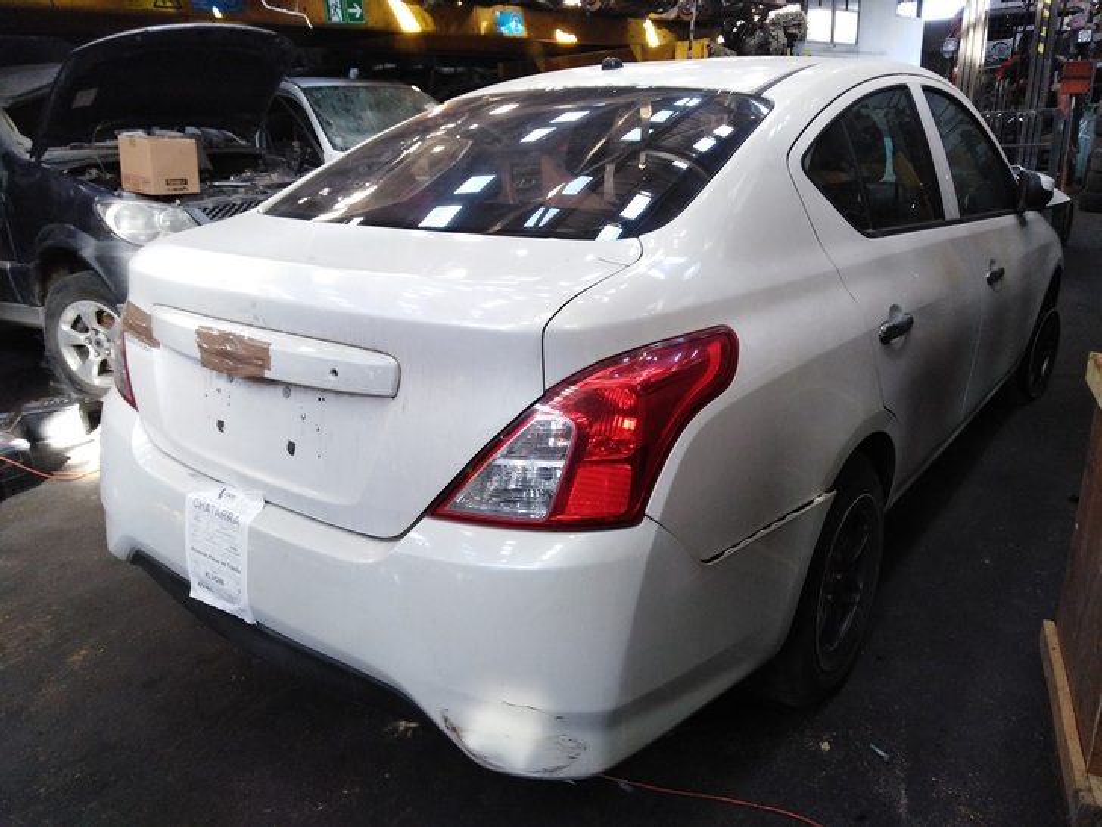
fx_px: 828
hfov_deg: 67.3
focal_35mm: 26
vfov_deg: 53.1
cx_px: 551
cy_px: 414
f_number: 2.2
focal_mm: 3.46
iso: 294
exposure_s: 1/30
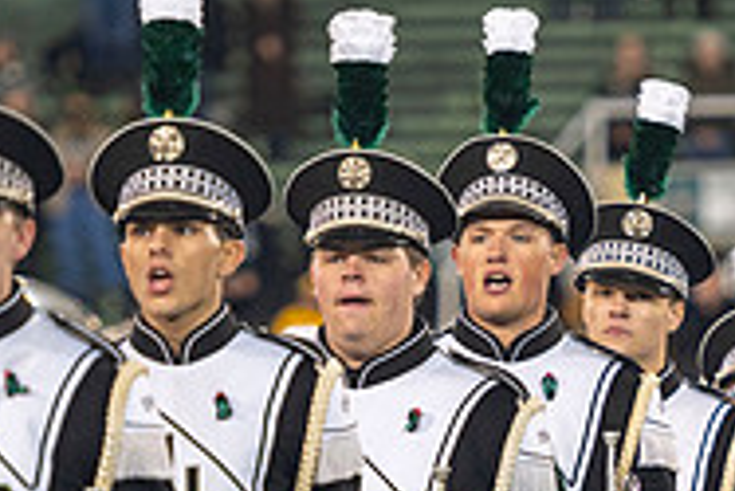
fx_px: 10747
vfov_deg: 2.6
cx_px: 558
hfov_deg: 3.9
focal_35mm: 526
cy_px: 711
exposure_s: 1/500
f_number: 2.8
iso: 1000
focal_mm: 170
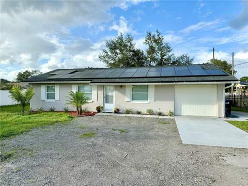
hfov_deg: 71.6
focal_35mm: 24
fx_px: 172
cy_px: 93
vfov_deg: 56.8
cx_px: 124
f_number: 1.78
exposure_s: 1/3145
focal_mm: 6.76
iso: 80
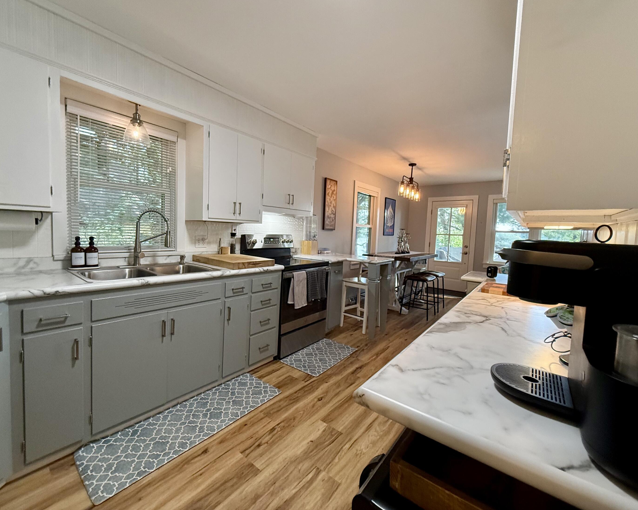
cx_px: 297
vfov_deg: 84.0
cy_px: 249
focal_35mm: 15
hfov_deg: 96.6
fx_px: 283
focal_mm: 2.22
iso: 400
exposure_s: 1/120
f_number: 2.2
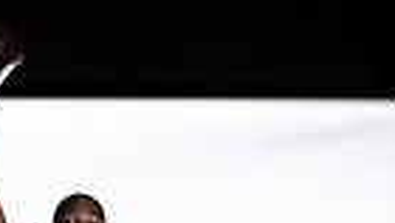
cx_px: 110
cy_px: 565
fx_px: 2474
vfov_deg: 5.0
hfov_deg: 9.1
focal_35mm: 236
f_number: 6.3
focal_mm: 70
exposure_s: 1/250
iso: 400
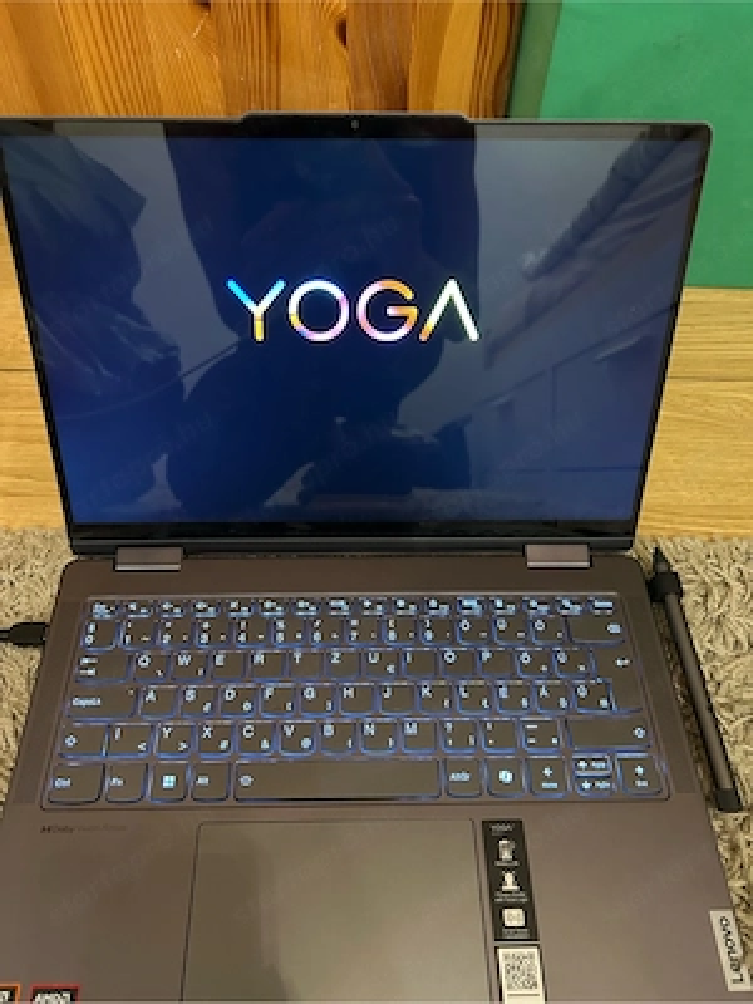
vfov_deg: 67.3
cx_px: 376
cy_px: 502
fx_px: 754
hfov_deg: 53.1
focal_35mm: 26
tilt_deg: -52.8
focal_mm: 5.7
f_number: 1.5
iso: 500
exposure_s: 1/25
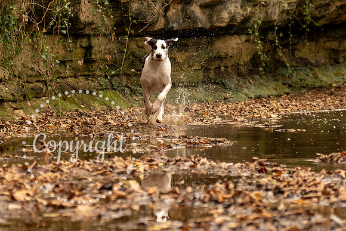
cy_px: 10
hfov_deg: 9.4
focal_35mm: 218
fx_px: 2096
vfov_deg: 6.3
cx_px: 145
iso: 500
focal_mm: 92
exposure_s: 1/640
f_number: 2.8
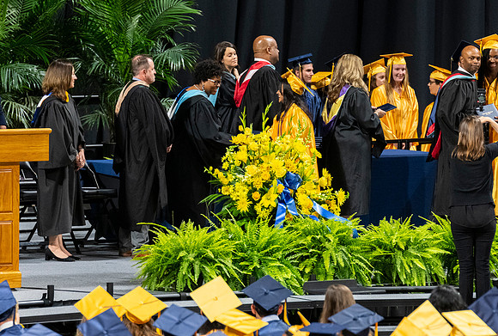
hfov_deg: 6.1
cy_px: 171
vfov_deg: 4.1
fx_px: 4683
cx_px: 311
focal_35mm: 337
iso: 2000
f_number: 4
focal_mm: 190
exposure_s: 1/200
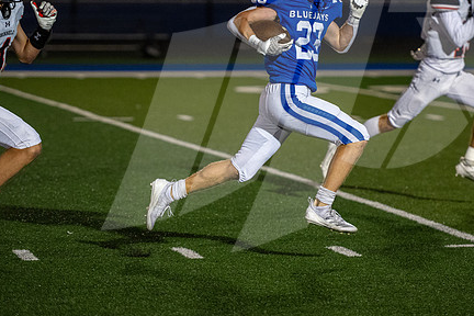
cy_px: 110
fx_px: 3331
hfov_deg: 8.1
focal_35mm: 253
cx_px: 307
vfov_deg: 5.4
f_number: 2.8
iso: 4000
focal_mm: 165
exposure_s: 1/1600
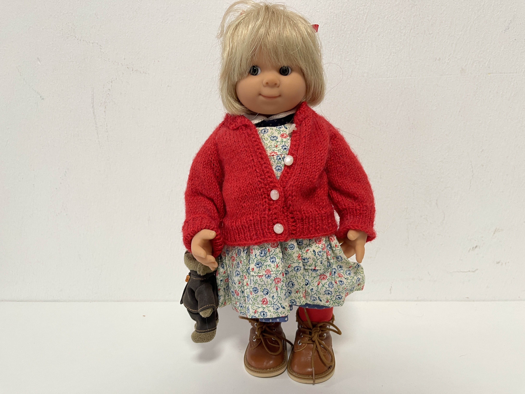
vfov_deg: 54.9
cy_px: 197
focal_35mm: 25
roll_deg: +1.3
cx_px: 262
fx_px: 379
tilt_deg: -13.0
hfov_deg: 69.4
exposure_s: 1/50
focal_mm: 5.1
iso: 100
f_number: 1.6
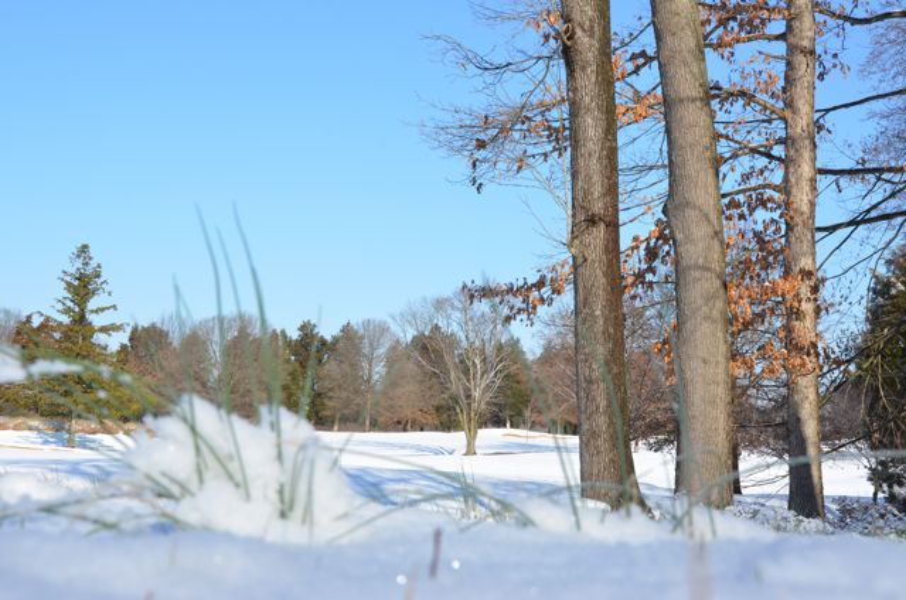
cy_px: 300
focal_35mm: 66
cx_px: 453
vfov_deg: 20.5
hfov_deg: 30.6
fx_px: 1658
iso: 1000
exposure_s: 1/1000
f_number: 16
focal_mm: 44
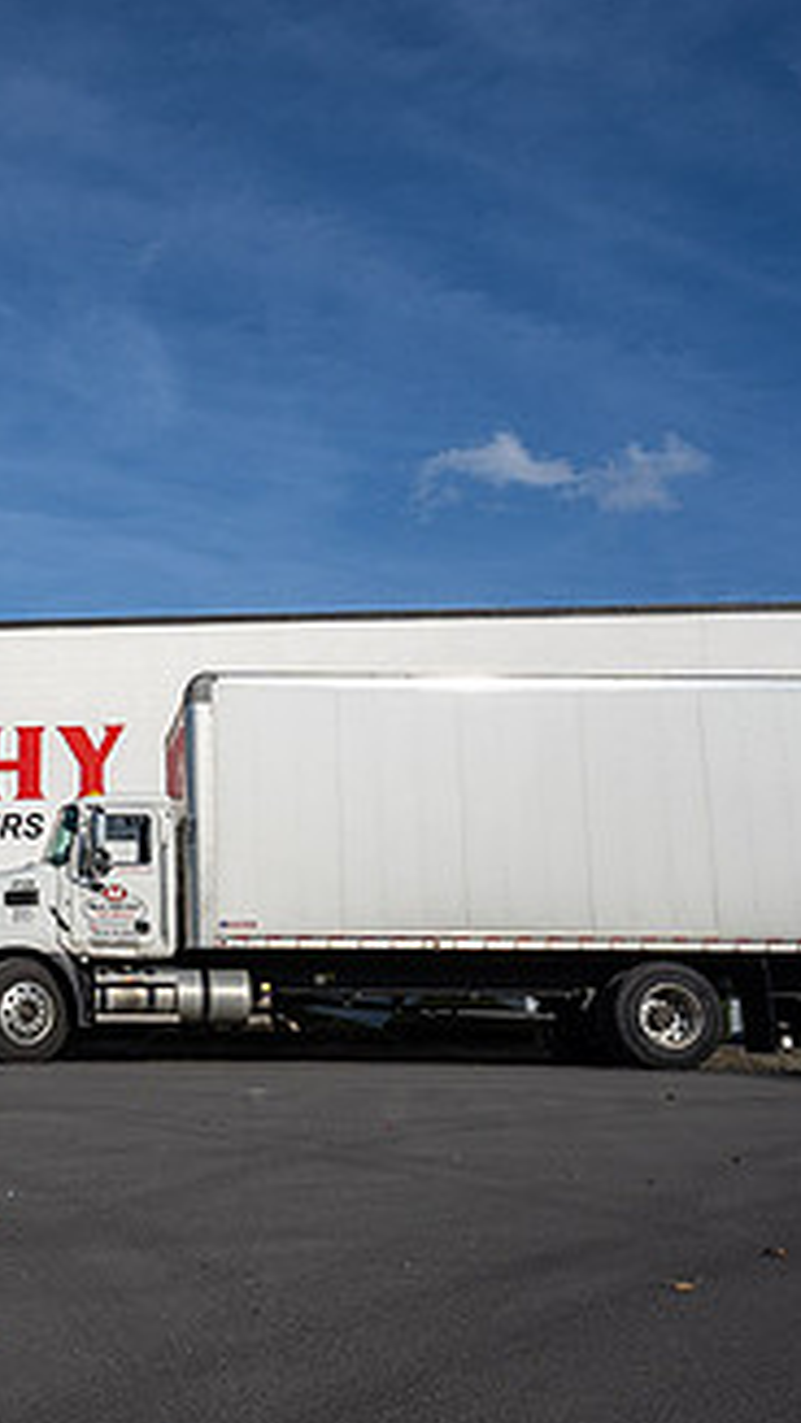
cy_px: 733
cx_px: -4
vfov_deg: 51.6
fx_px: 1472
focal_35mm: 39
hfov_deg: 28.5
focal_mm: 21
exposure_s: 1/1250
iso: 125
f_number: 7.1
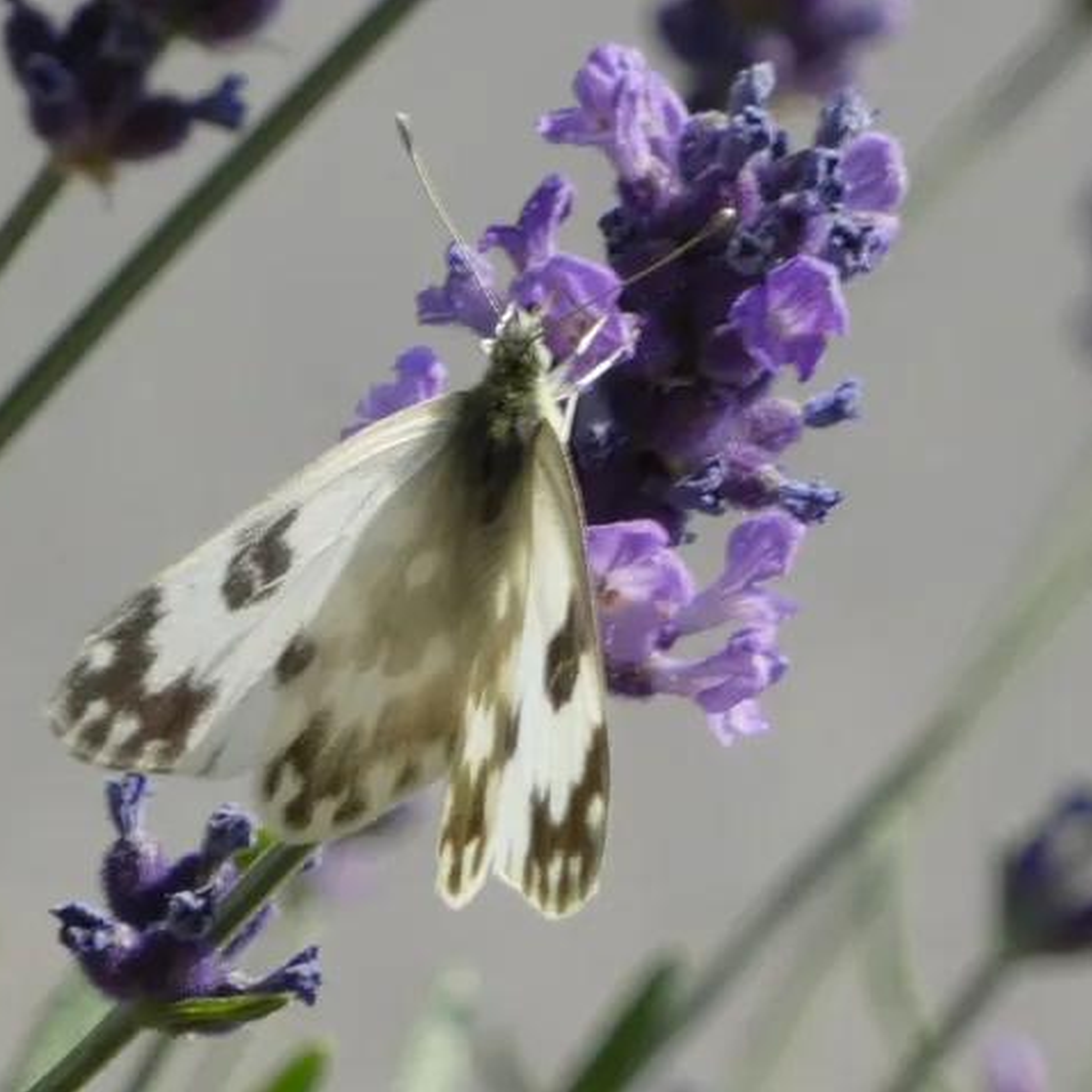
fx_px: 28766
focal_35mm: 806
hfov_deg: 2.2
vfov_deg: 2.2
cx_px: 487
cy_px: 546
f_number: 5.6
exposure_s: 1/250
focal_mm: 121.9
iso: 80
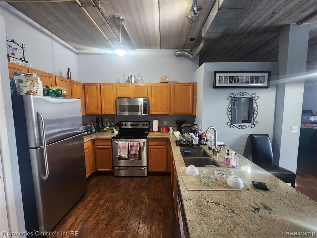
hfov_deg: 106.2
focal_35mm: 13
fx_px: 119
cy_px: 119
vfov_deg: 89.9
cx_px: 158
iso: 320
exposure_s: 1/60
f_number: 2.2
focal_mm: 2.2
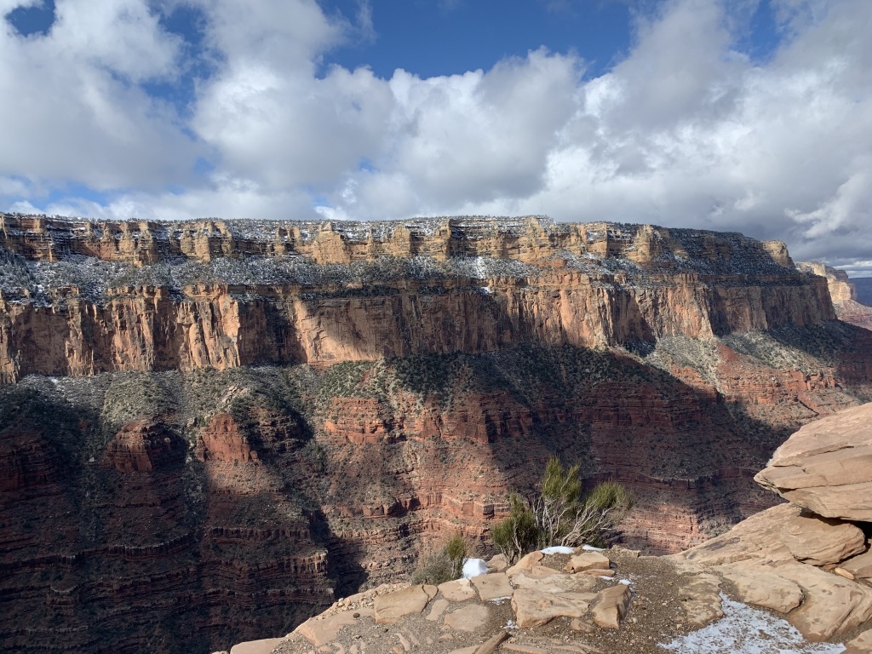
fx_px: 655
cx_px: 436
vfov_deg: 53.1
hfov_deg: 67.3
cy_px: 327
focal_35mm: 26
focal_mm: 4.25
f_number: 1.8
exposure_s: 1/2545
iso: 25
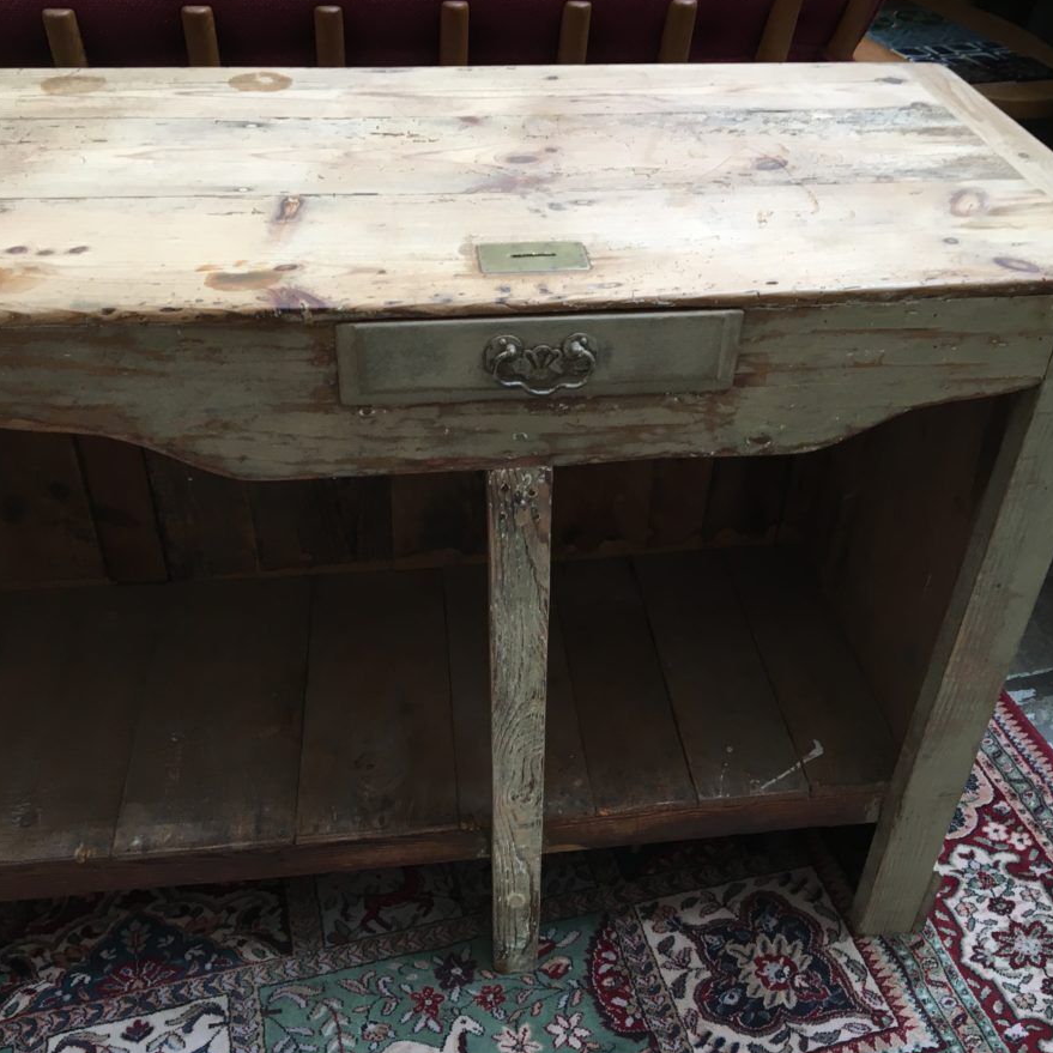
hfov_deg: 47.2
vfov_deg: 47.2
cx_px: 539
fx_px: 1205
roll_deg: -1.0
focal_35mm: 35
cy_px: 531
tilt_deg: -38.2
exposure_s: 1/33
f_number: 2.2
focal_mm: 4.15
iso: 64
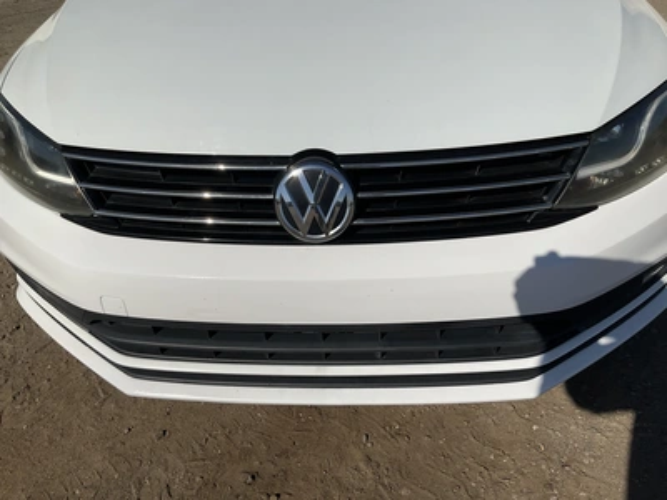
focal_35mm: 29
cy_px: 250
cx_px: 334
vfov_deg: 48.2
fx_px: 559
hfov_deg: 61.7
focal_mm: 3
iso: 25
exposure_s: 1/6536
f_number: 1.8
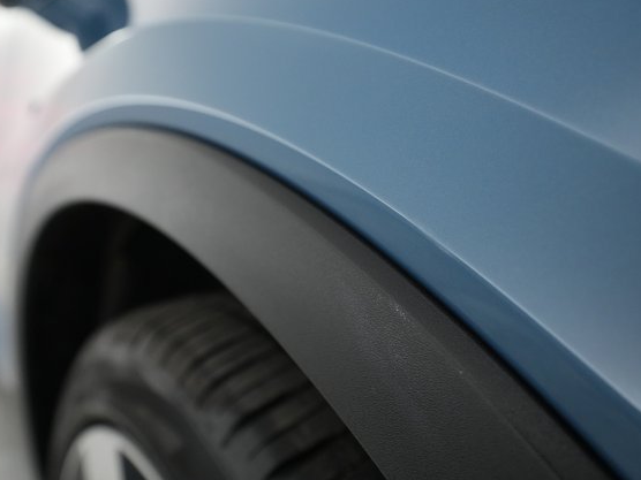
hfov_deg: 58.2
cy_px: 237
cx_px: 279
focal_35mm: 31
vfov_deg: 45.4
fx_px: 574
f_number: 5
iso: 5000
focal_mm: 28
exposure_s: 1/125
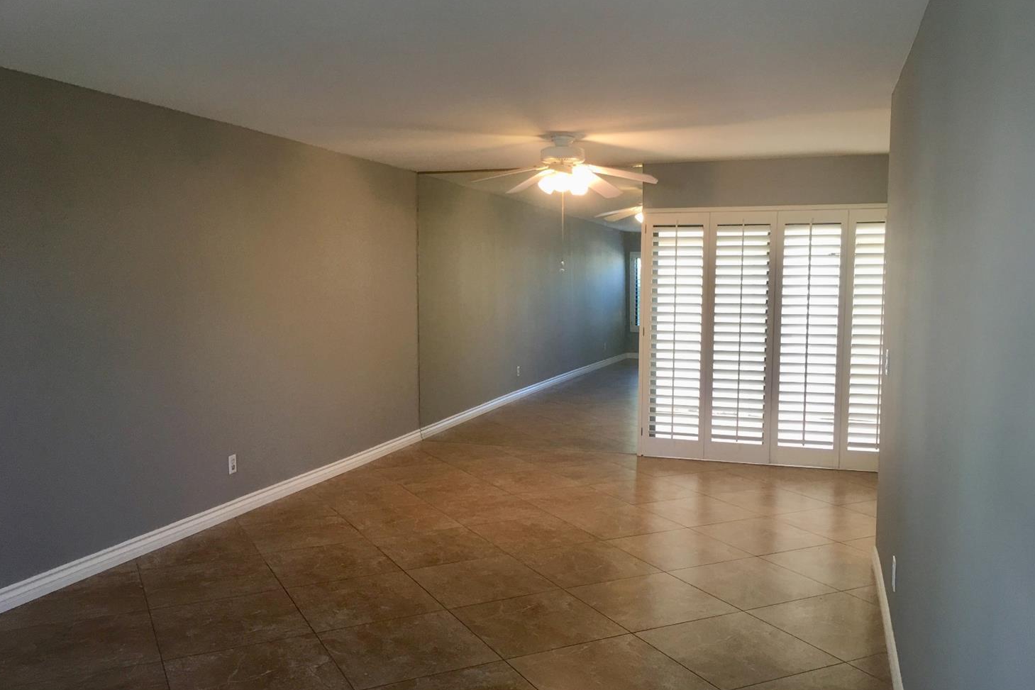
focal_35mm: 31
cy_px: 361
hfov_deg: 60.3
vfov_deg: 42.3
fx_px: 891
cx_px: 515
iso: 32
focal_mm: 4.15
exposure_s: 1/15
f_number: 2.2
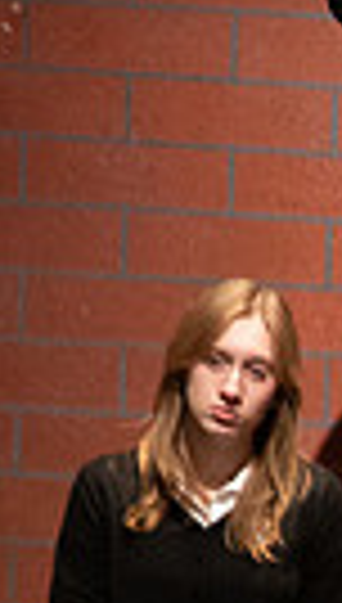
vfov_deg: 1.3
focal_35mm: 1672
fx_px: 26787
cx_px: 1143
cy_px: 855
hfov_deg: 0.7
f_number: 6.3
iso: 10000
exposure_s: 1/200
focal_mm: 370
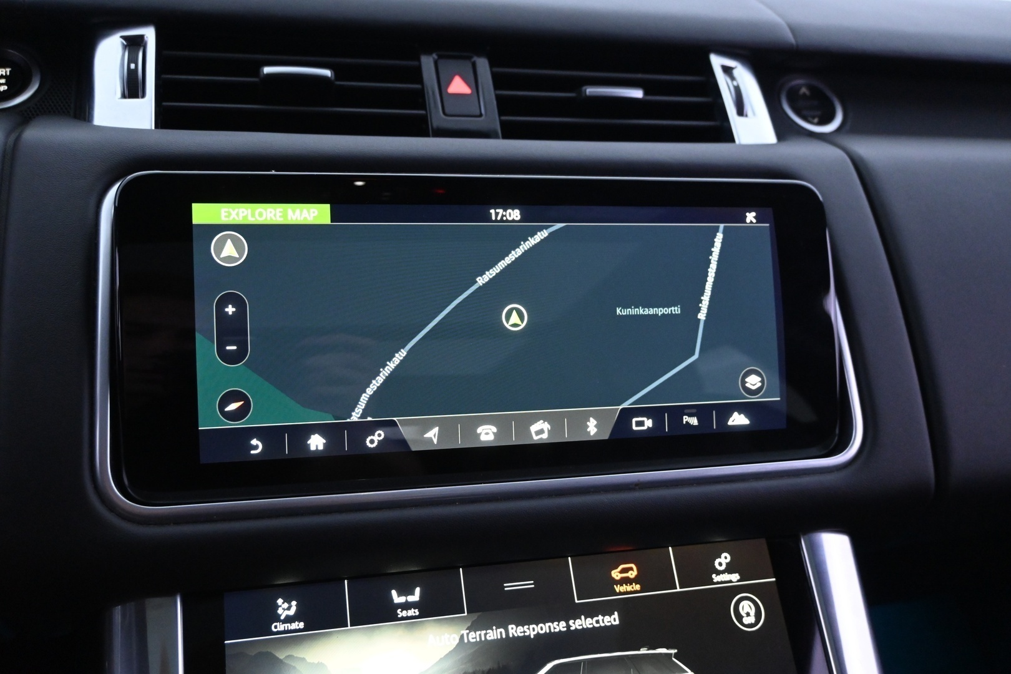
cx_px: 506
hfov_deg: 57.2
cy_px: 337
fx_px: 927
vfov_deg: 40.0
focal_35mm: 33
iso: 3600
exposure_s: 1/40
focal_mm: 22
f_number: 4
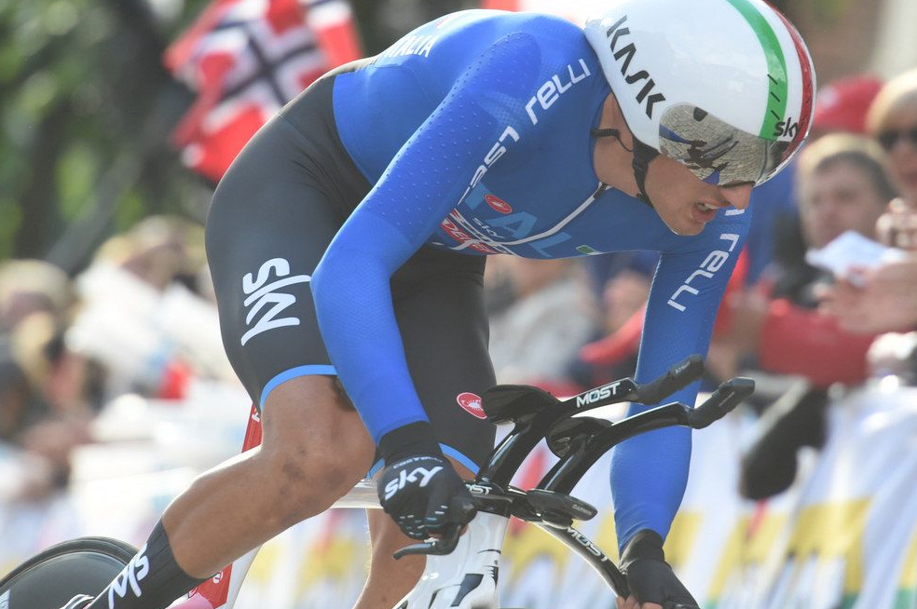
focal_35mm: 488
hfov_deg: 4.2
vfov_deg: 2.8
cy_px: 286
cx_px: 488
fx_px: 12418
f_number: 6.3
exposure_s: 1/1000
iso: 2500
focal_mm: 400
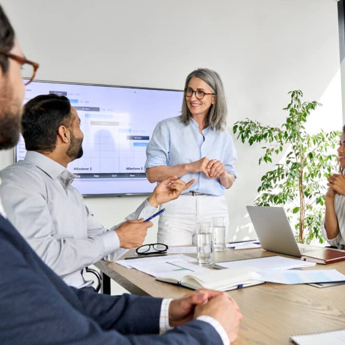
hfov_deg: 41.3
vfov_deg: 41.9
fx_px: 451
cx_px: 230
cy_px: 171
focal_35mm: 40
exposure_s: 1/400
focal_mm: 31
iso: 2000
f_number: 5
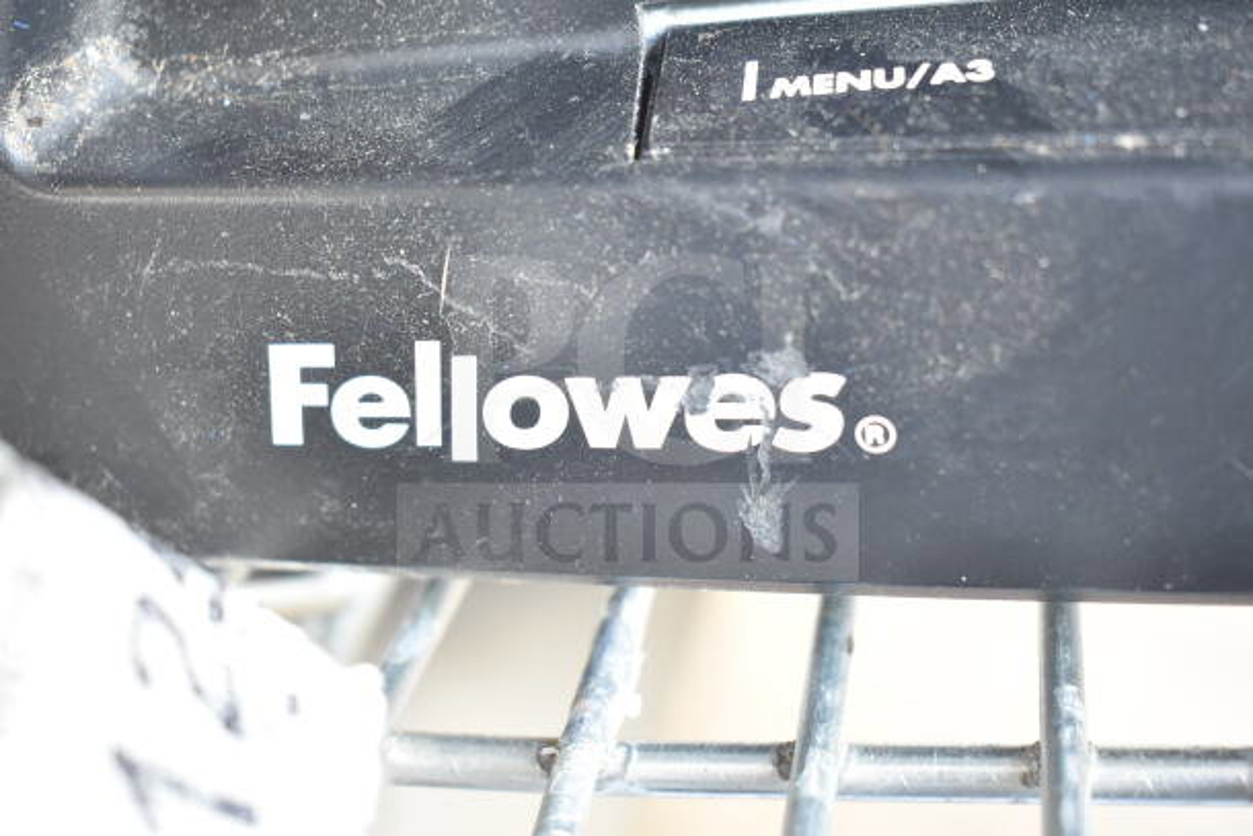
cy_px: 418
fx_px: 1880
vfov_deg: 25.1
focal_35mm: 54
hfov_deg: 36.9
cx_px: 626
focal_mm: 36
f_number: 4.8
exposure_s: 1/60
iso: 2000
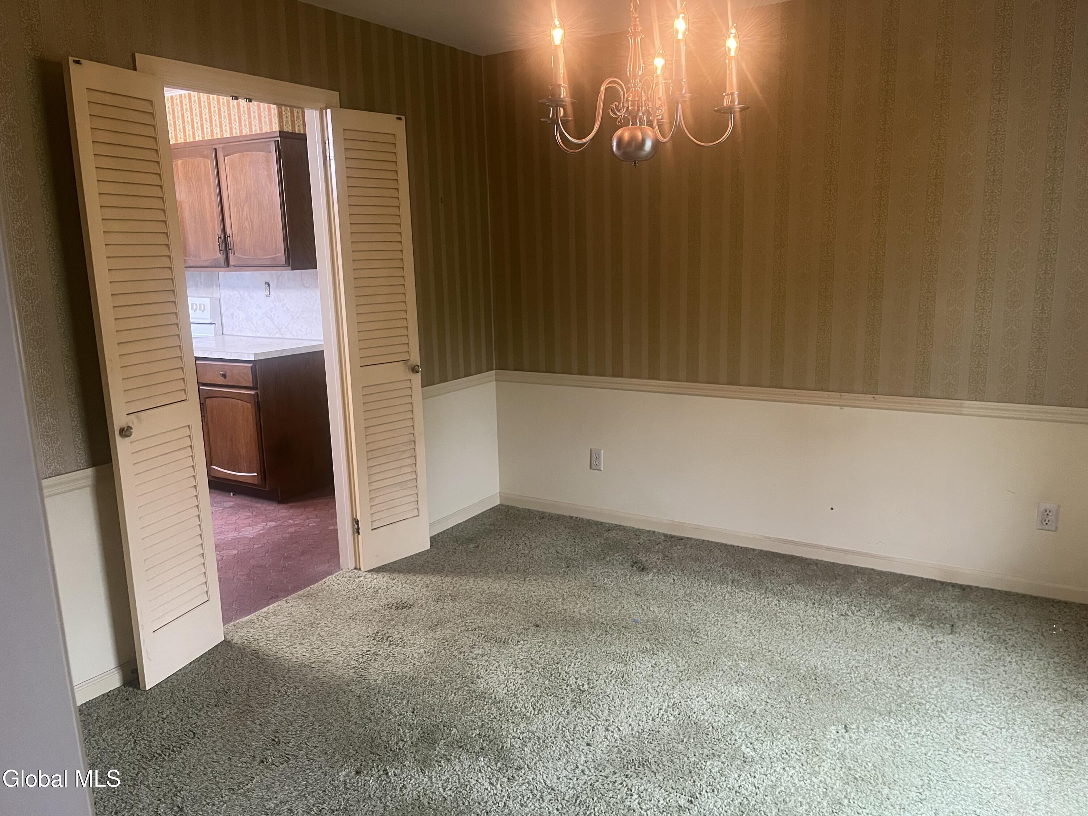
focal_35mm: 26
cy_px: 408
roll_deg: +2.3
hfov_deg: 67.3
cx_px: 544
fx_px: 817
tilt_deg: -11.5
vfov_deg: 53.1
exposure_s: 1/60
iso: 500
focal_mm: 5.1
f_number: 1.6
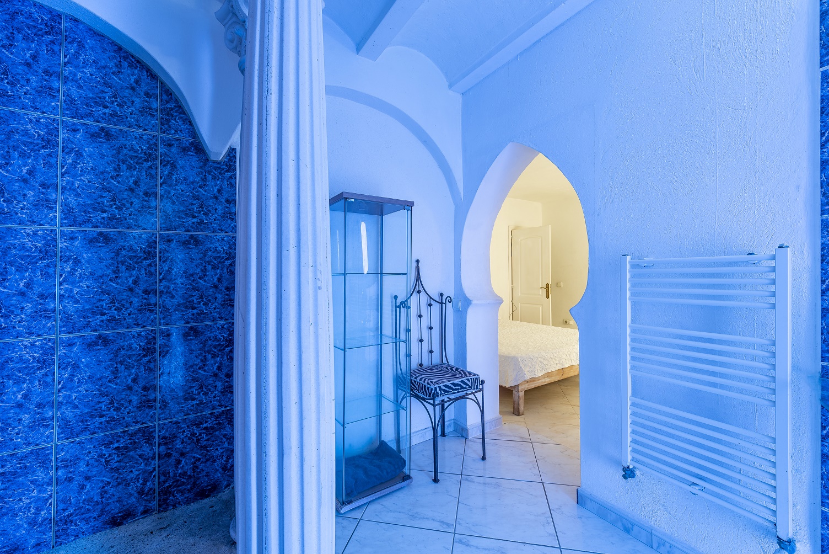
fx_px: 322
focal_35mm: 14
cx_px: 414
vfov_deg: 81.3
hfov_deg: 104.2
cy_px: 277
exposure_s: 1/3
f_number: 10
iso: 100
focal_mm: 14
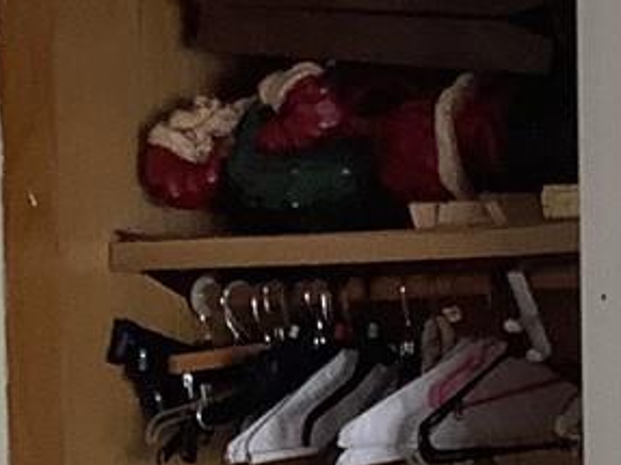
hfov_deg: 11.4
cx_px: 197
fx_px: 3102
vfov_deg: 8.5
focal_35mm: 173
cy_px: 467
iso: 50
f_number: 2.4
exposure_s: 1/50
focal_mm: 3.3
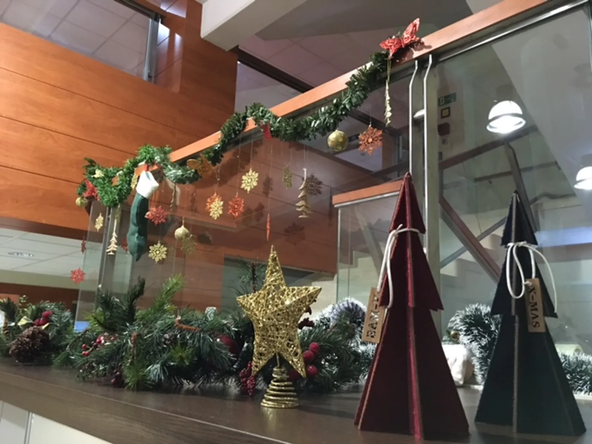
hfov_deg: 61.7
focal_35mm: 29
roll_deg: -1.2
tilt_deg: +13.7
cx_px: 296
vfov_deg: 48.2
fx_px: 496
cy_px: 222
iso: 320
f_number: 2.2
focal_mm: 4.15
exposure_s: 1/17
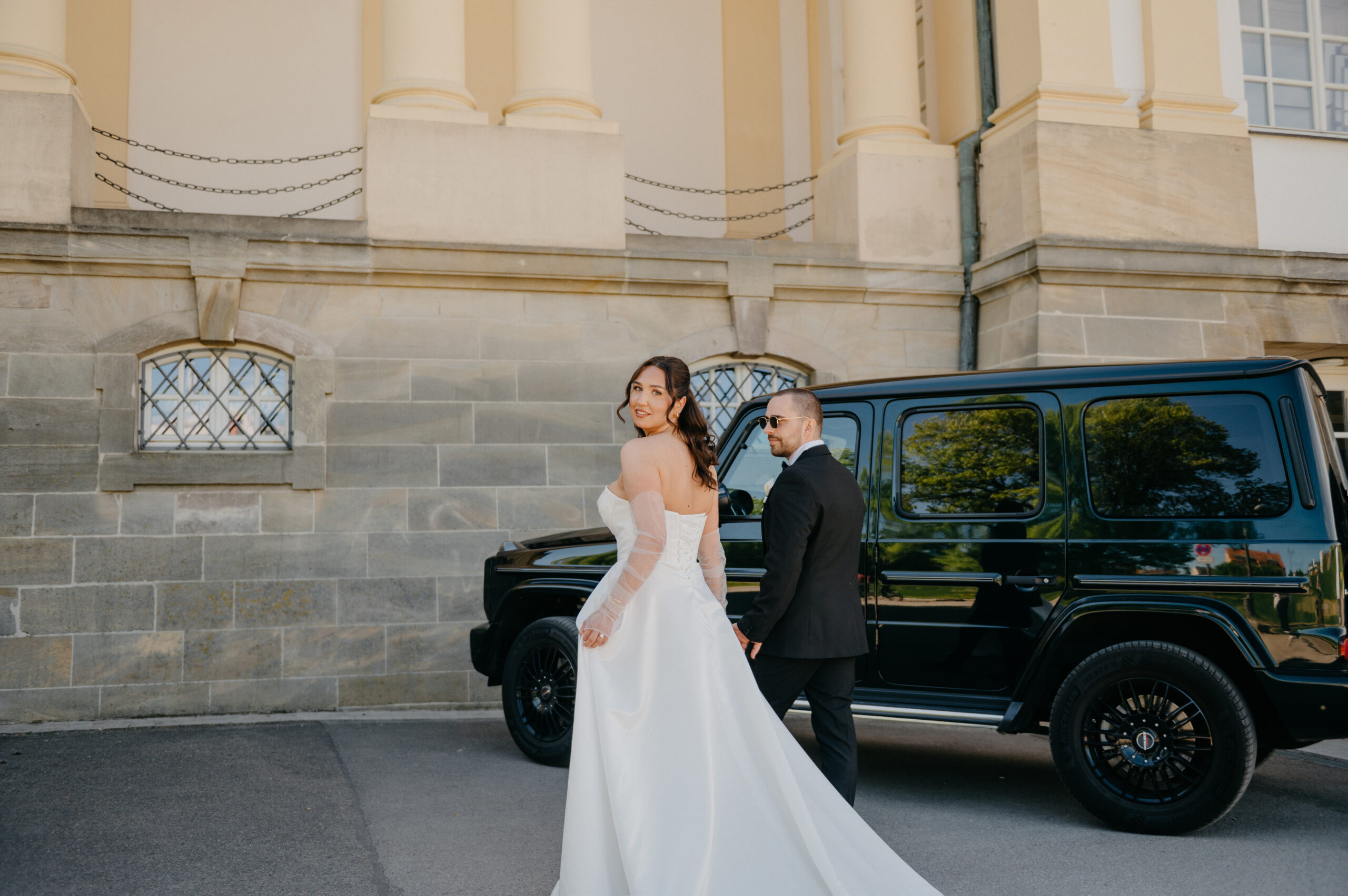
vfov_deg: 38.8
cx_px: 674
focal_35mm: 34
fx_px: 1272
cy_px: 448
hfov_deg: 55.8
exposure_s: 1/500
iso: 125
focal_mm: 34
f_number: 2.8
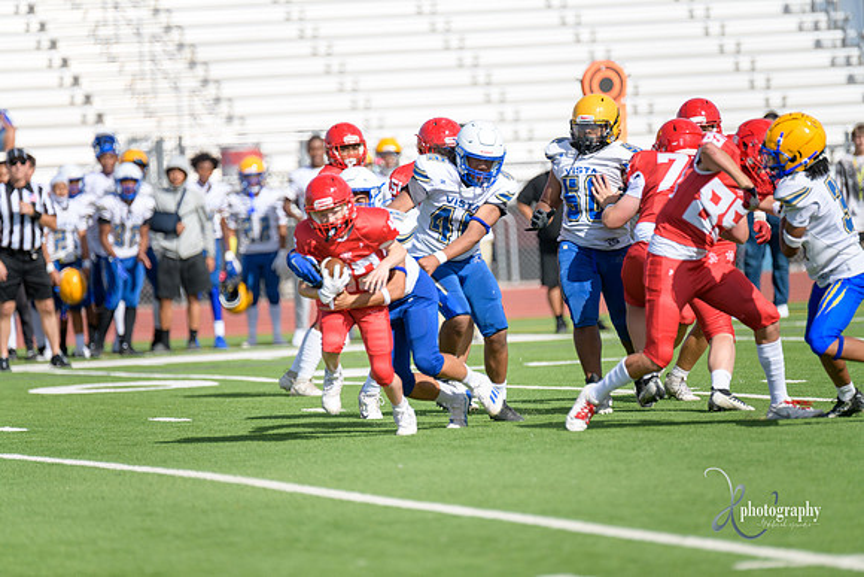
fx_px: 7201
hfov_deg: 6.9
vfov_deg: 4.6
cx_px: 432
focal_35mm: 300
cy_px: 288
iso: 200
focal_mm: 300
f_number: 2.8
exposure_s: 1/3200
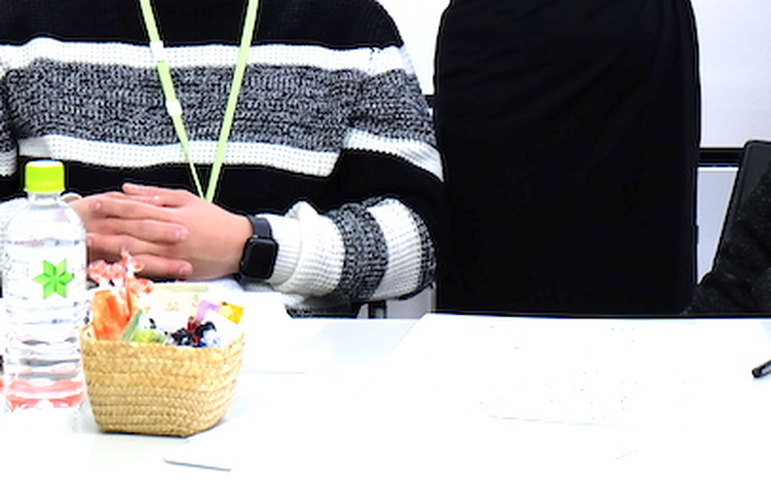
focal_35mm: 123
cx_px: 505
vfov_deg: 10.6
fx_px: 2585
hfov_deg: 16.9
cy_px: 12
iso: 800
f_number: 5
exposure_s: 1/70
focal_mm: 32.5
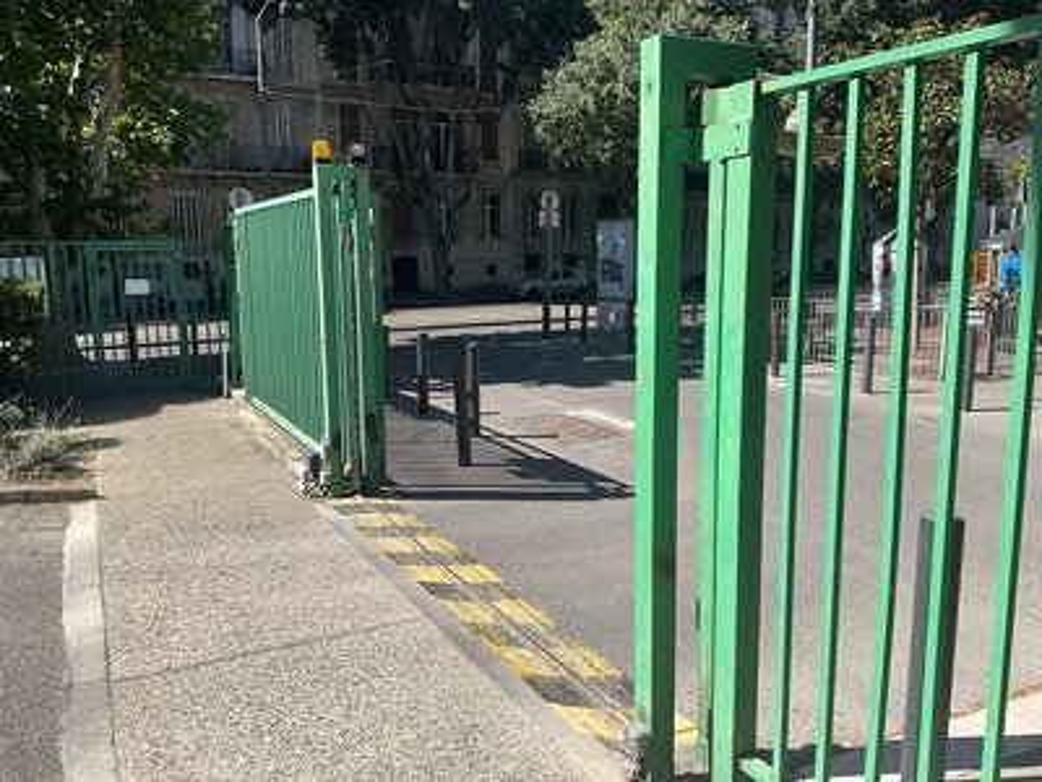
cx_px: 521
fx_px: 873
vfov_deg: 48.2
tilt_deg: -9.2
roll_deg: +0.5
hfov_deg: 61.7
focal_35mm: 29
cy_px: 391
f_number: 1.8
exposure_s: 1/1250
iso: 25
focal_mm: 3
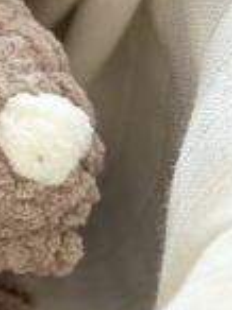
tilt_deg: -40.4
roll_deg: -2.9
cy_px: -45
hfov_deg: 5.0
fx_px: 2554
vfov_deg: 6.9
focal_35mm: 285
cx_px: -330
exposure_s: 1/75
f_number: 1.6
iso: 100
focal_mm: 5.96
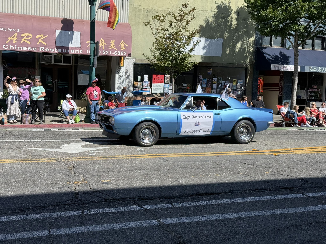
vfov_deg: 30.3
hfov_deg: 39.7
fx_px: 452
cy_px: 122
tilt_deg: -5.1
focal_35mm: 48
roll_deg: -2.3
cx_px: 163
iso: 64
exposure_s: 1/4098
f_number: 1.78
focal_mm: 6.76
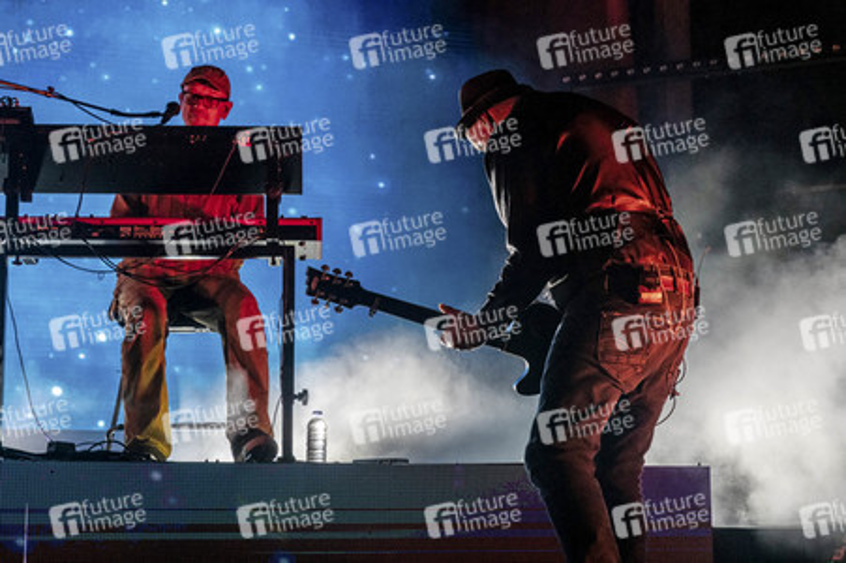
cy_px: 282
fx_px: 1644
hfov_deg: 28.9
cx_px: 423
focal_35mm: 70
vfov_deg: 19.4
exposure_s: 1/320
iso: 2500
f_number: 7.1
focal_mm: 70
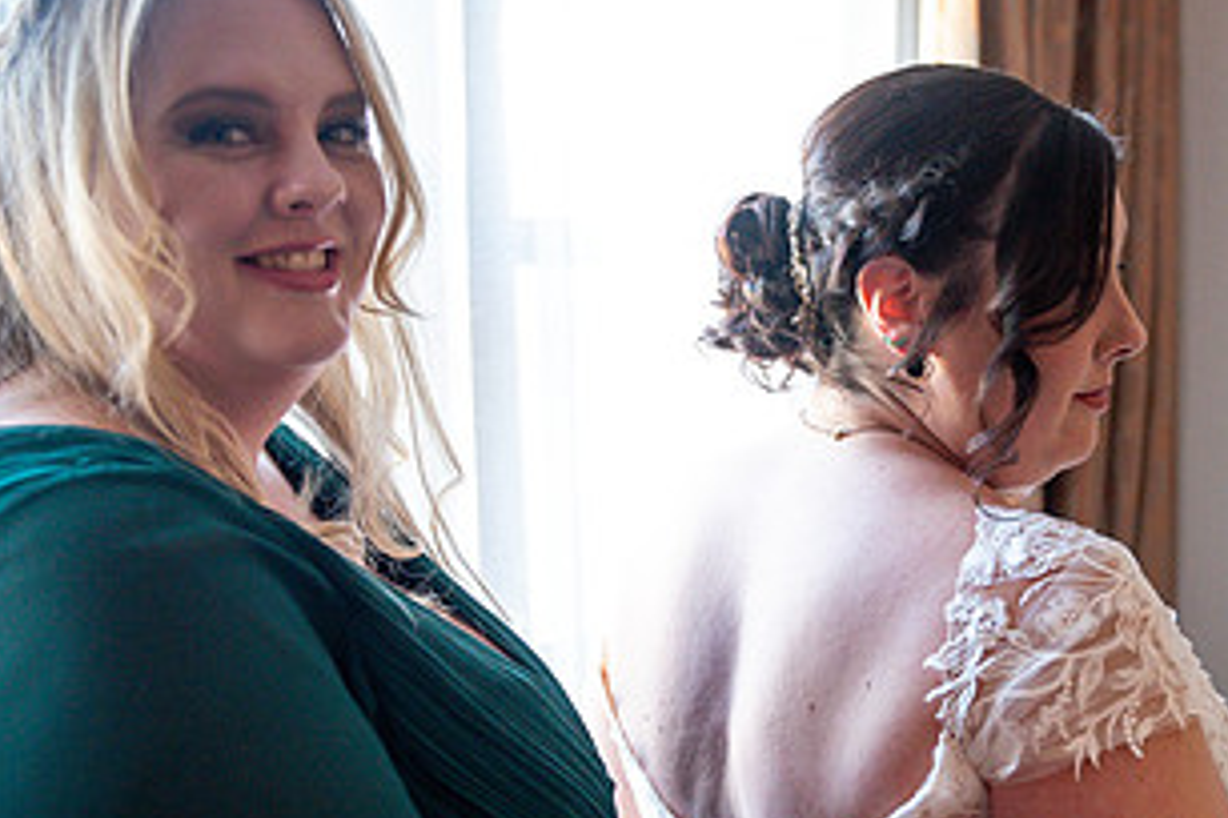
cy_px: 563
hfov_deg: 37.1
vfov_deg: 25.3
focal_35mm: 53
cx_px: 835
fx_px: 1808
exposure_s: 1/100
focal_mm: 28
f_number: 2.8
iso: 1000
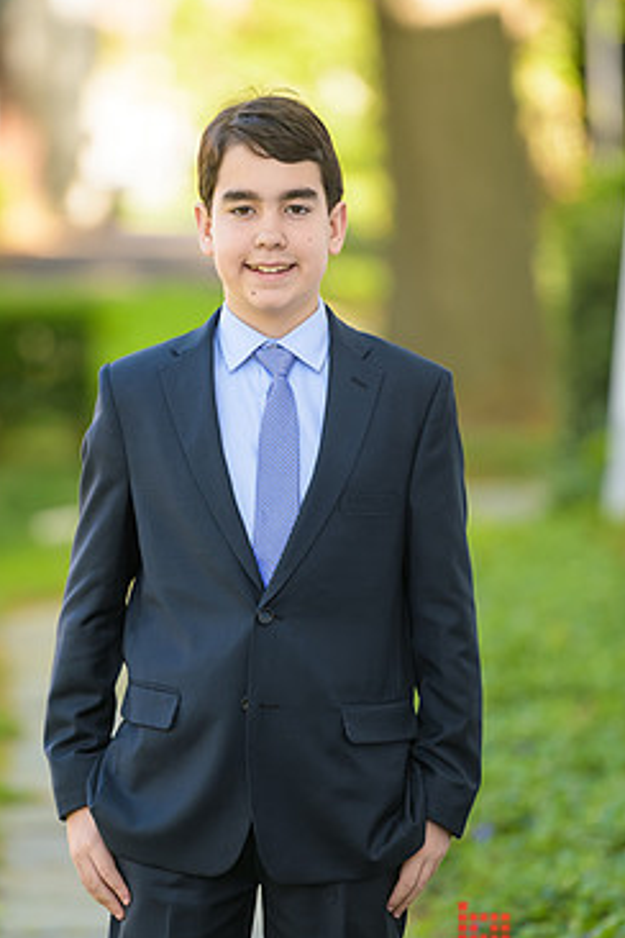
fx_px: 6406
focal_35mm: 246
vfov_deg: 8.4
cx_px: 254
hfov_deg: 5.6
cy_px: 456
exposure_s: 1/500
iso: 400
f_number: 3.2
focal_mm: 200
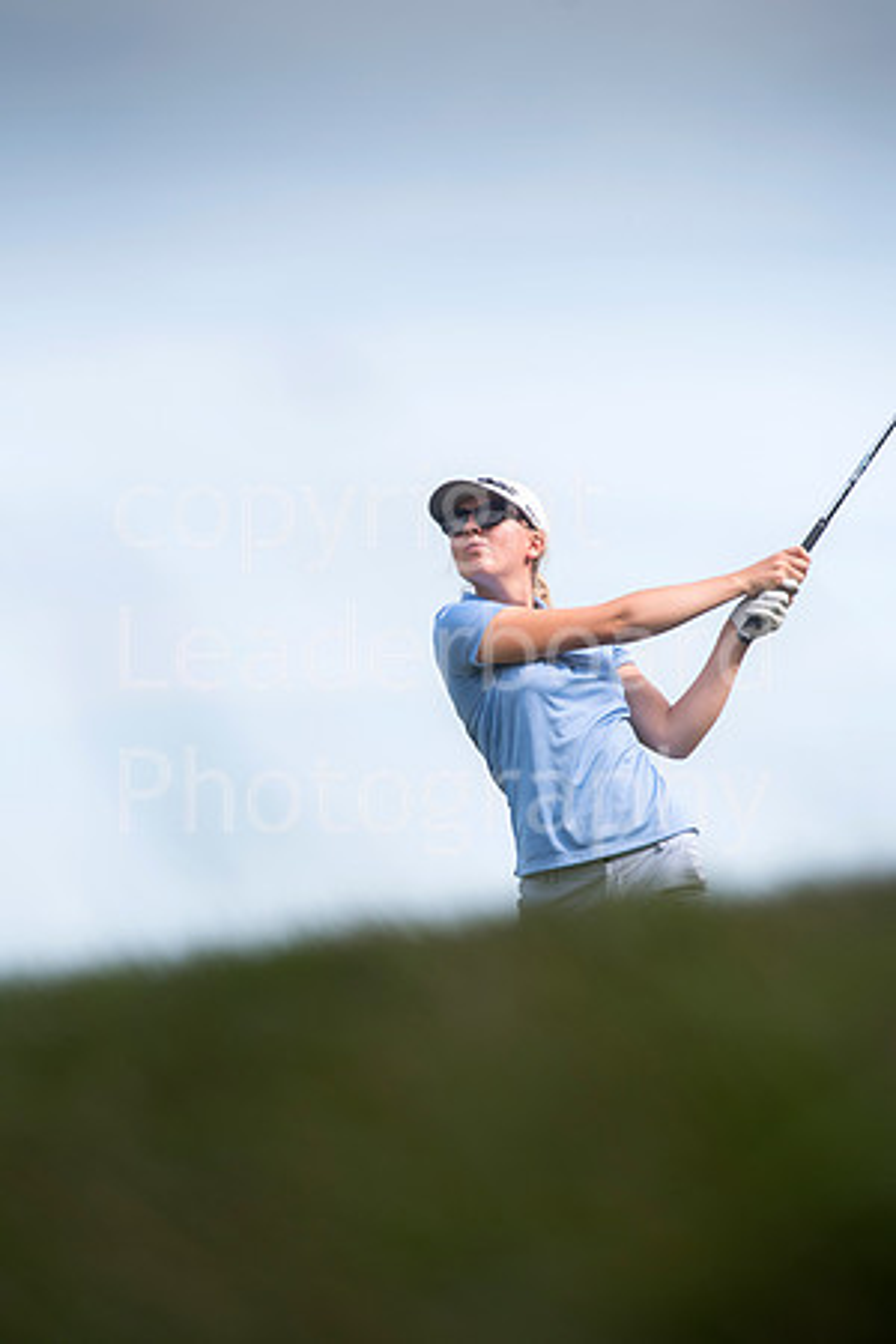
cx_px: 448
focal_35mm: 300
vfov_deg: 6.9
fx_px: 11199
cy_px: 672
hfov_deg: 4.6
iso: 400
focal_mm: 300
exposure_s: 1/1600
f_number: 6.3
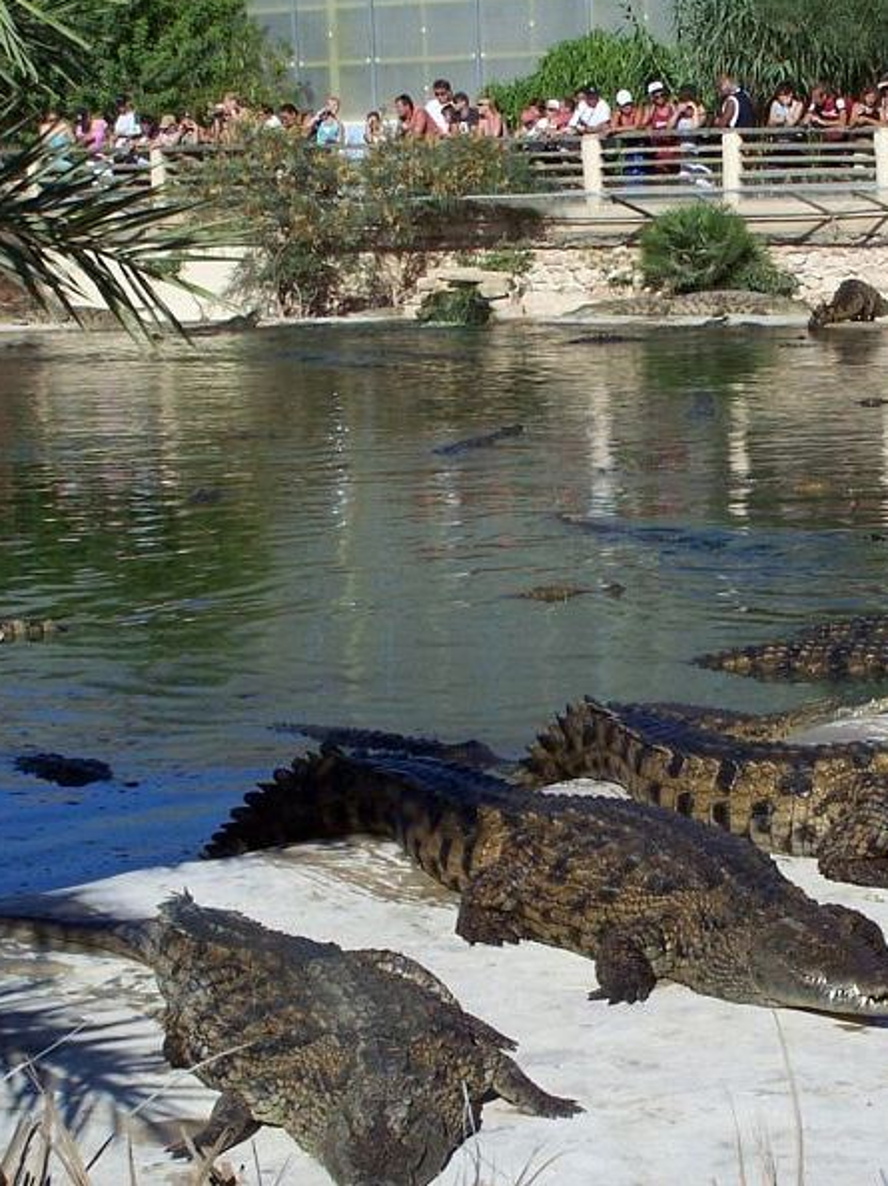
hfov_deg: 15.7
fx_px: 3183
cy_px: 591
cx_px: 786
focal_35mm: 93
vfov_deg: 21.1
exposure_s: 1/750
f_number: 6.3
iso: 80
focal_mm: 11.5
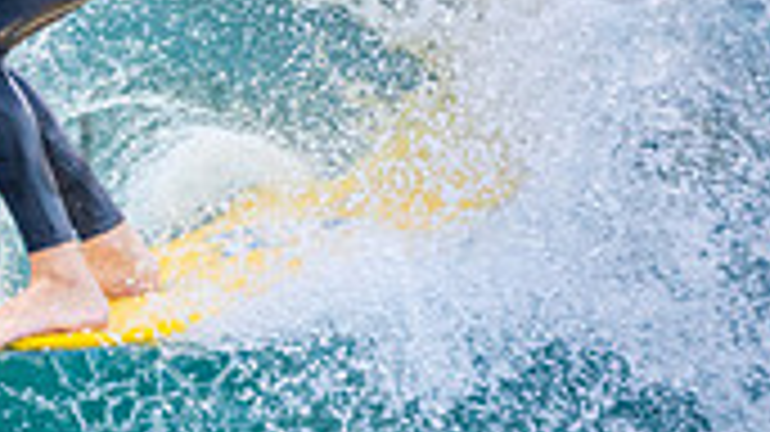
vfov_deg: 0.5
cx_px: -383
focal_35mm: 2559
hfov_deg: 0.8
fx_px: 52223
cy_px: 92
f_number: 5.6
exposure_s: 1/400
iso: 500
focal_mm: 480
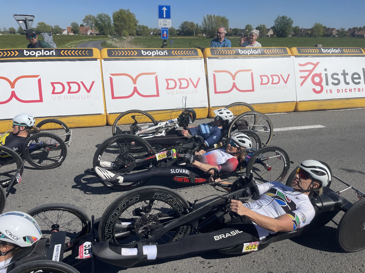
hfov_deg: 69.4
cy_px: 136
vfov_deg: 54.9
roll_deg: +0.4
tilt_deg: -21.1
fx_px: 264
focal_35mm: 25
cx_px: 182
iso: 32
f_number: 1.6
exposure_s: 1/6579
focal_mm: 5.1
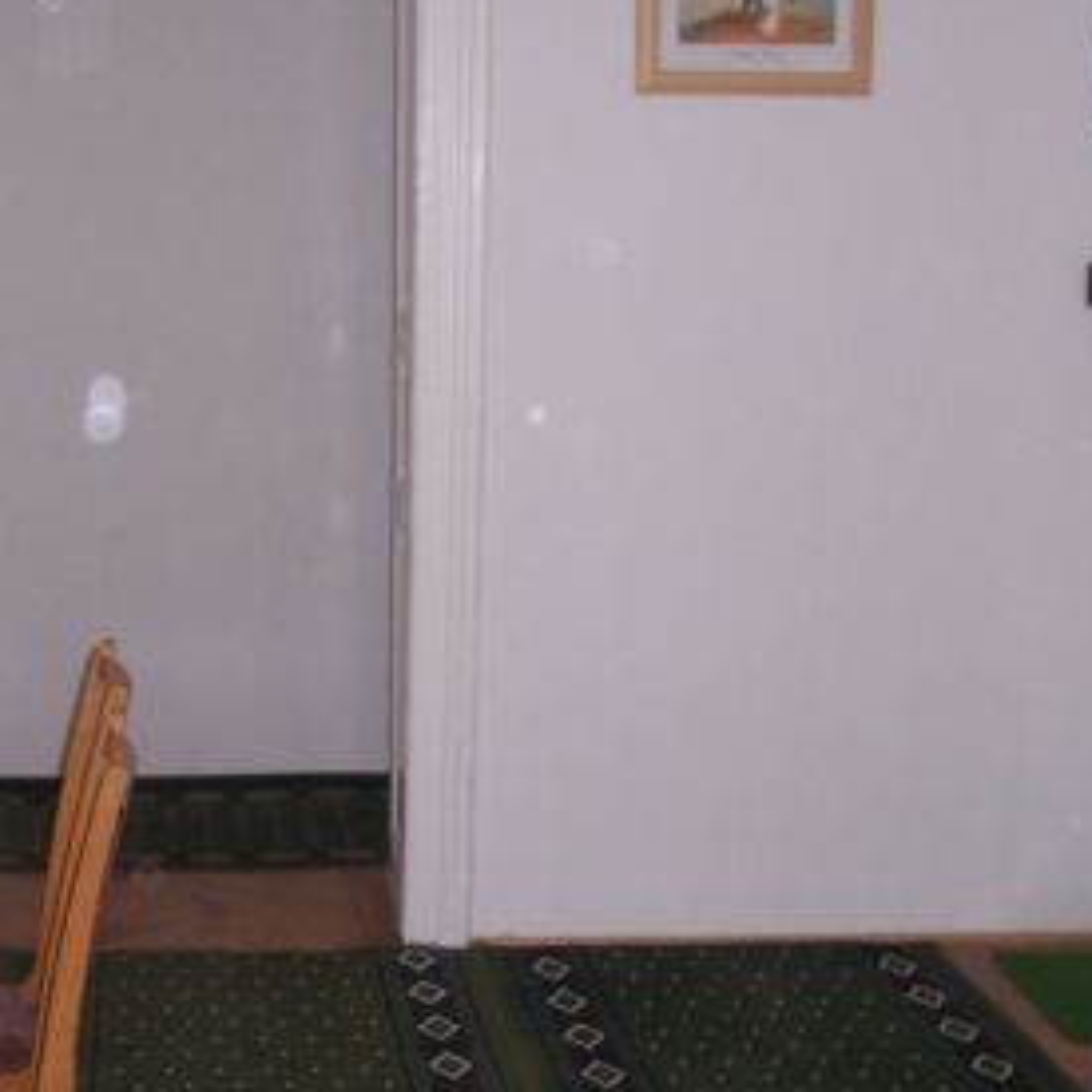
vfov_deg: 24.5
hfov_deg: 24.4
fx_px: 2498
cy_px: 747
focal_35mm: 70
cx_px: 286
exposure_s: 1/45
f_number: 2.7
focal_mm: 5.6
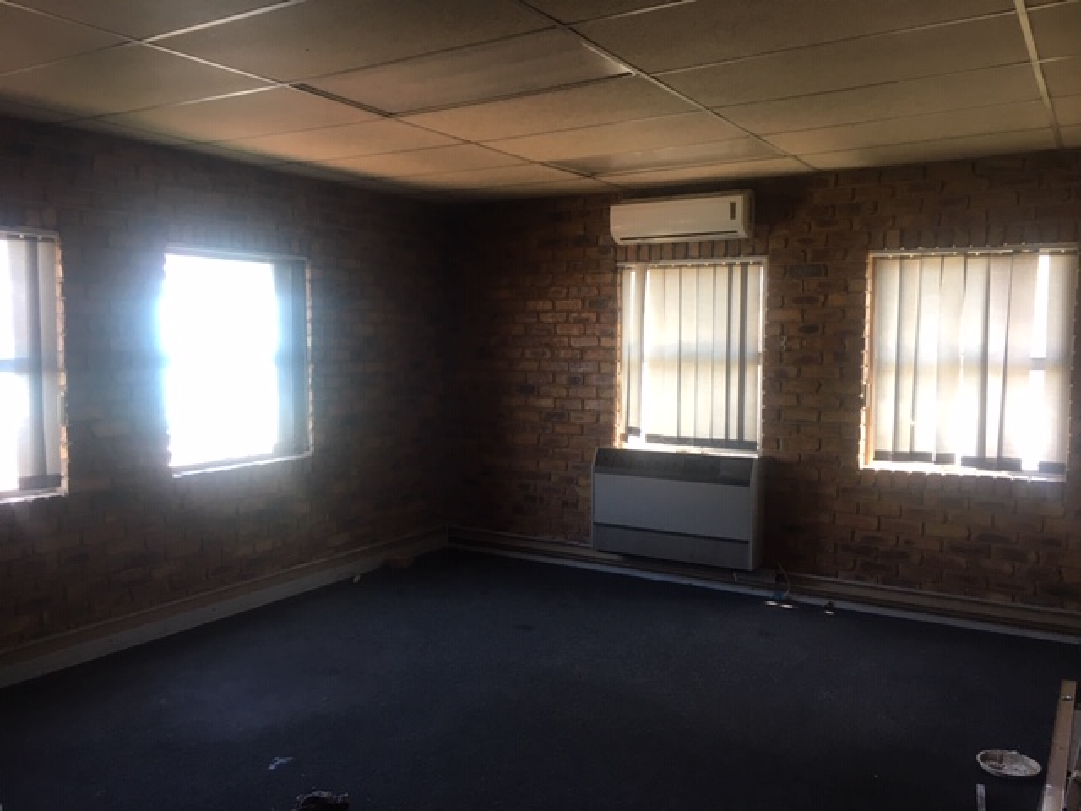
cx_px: 540
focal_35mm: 29
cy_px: 406
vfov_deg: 48.2
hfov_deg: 61.7
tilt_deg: -5.1
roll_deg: +0.0
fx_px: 906
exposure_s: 1/33
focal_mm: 4.15
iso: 40
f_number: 2.2
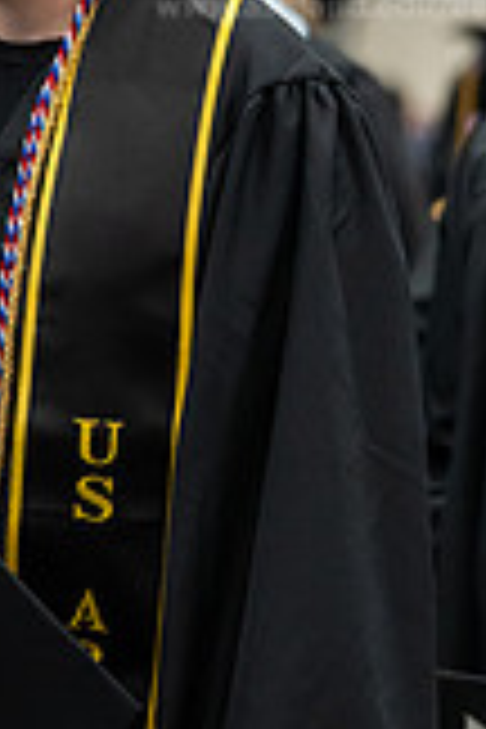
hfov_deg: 5.4
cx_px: 50
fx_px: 5123
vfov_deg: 8.1
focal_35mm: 253
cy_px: 54
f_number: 3.2
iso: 2500
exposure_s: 1/200
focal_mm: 91
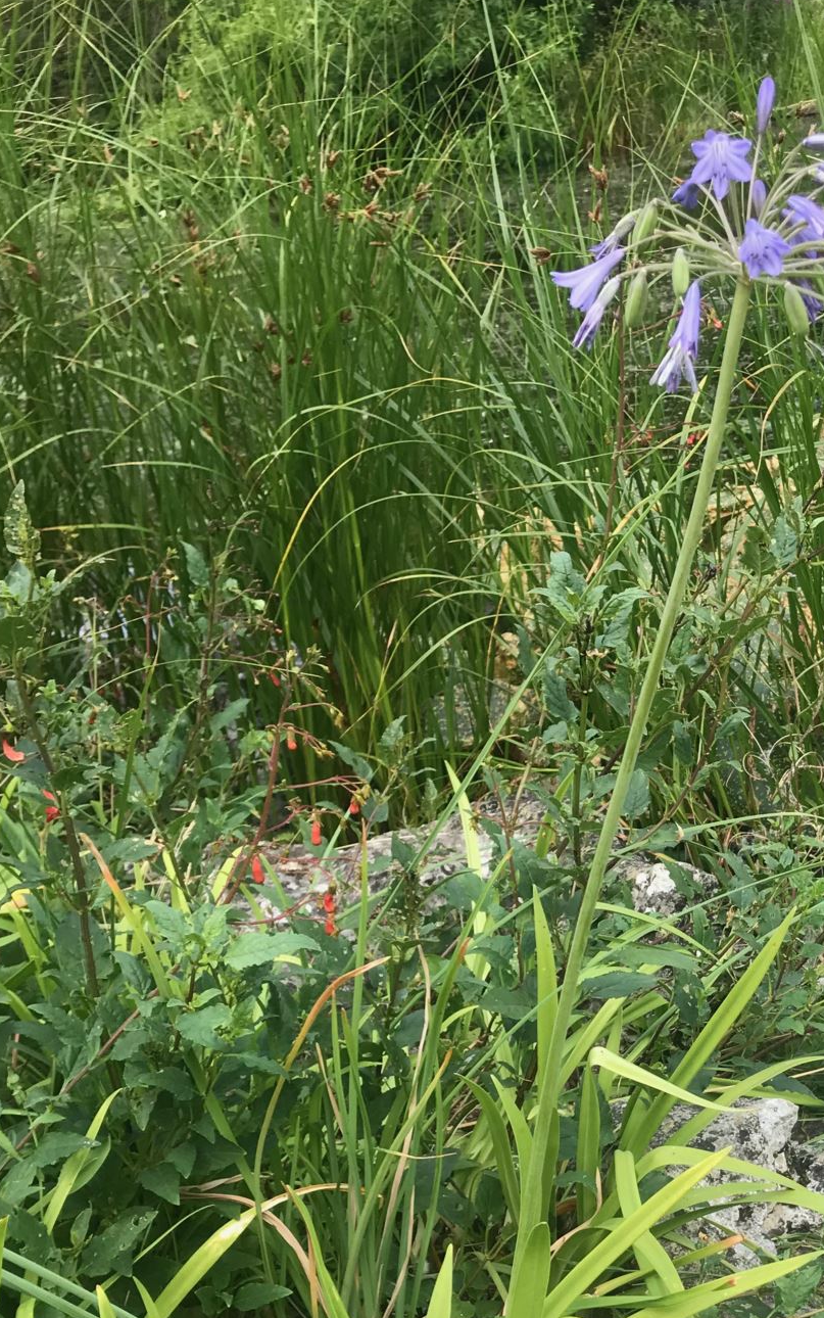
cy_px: 960
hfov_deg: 27.5
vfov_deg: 42.4
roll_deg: +10.2
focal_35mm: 46
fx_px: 1652
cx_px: 646
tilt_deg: -27.4
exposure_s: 1/598
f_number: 1.8
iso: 20
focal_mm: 3.99
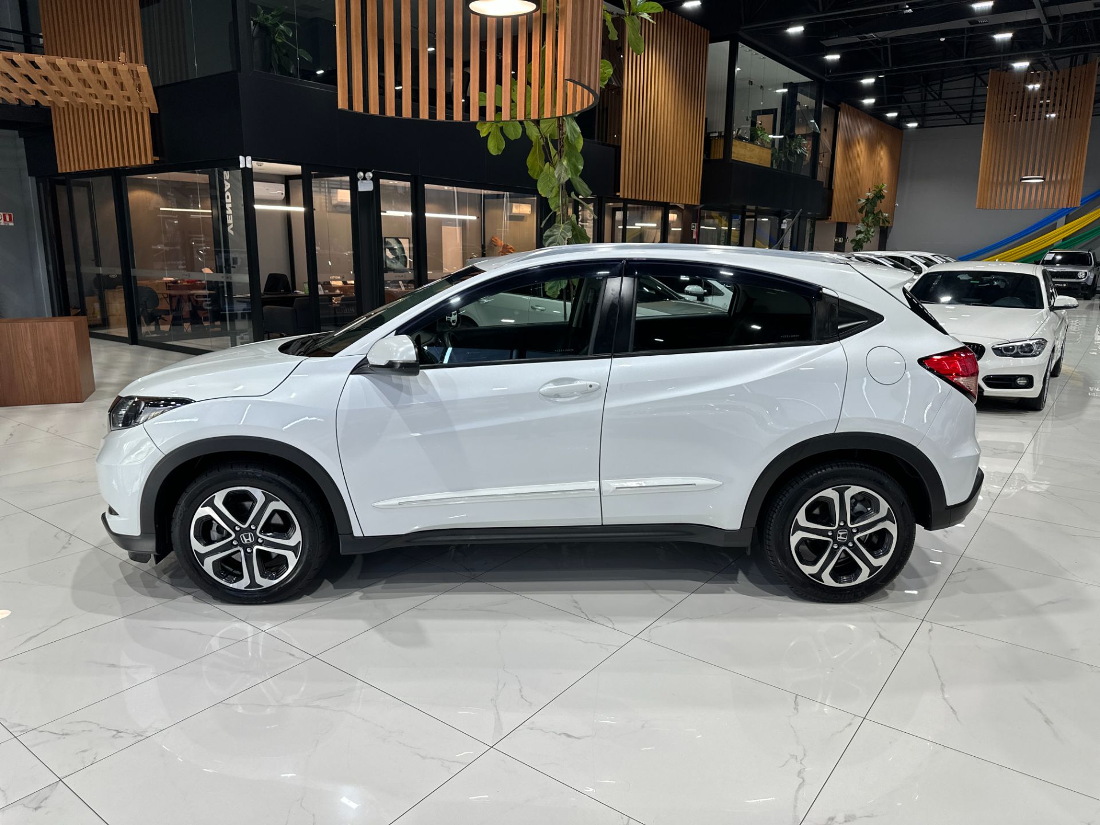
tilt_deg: -12.7
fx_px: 763
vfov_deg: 56.8
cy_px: 412
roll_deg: -1.1
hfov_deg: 71.6
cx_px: 550
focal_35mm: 24
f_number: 1.78
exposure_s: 1/120
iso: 100
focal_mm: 6.86
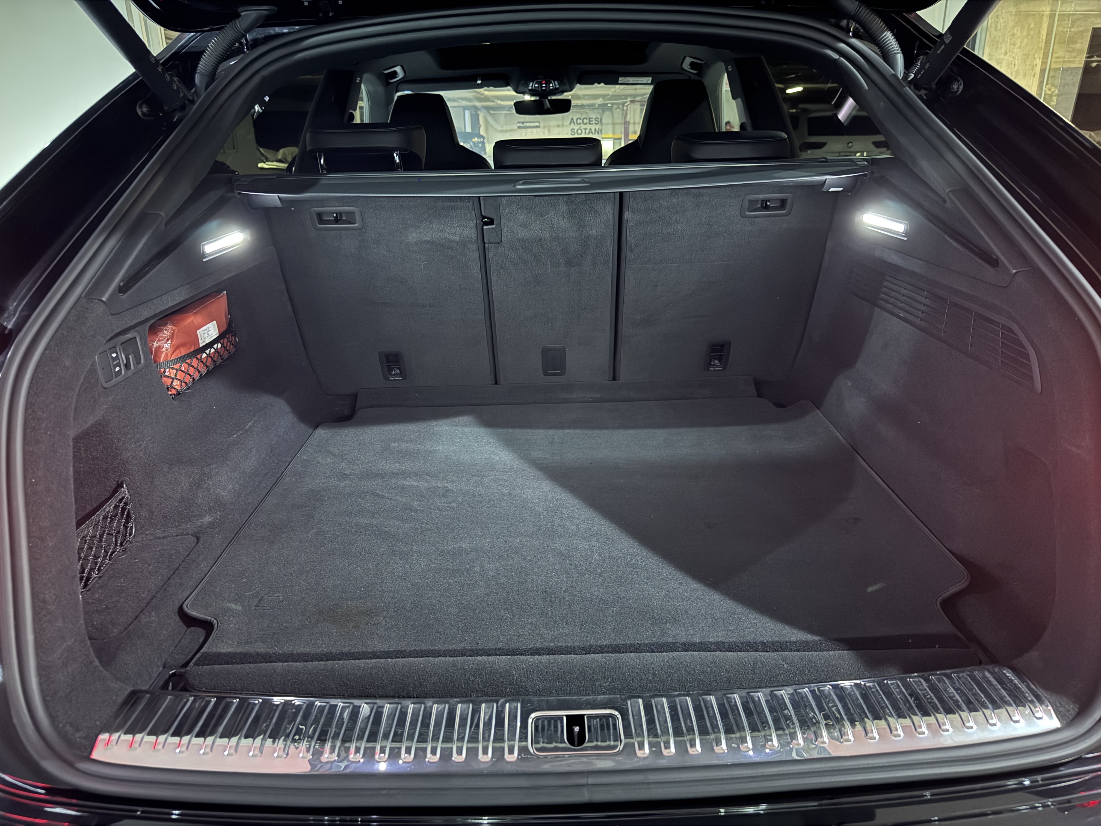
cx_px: 550
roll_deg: +1.2
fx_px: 763
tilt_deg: -20.9
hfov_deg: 71.6
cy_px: 413
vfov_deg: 56.8
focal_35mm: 24
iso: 1250
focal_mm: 6.76
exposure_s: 1/15
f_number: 1.78
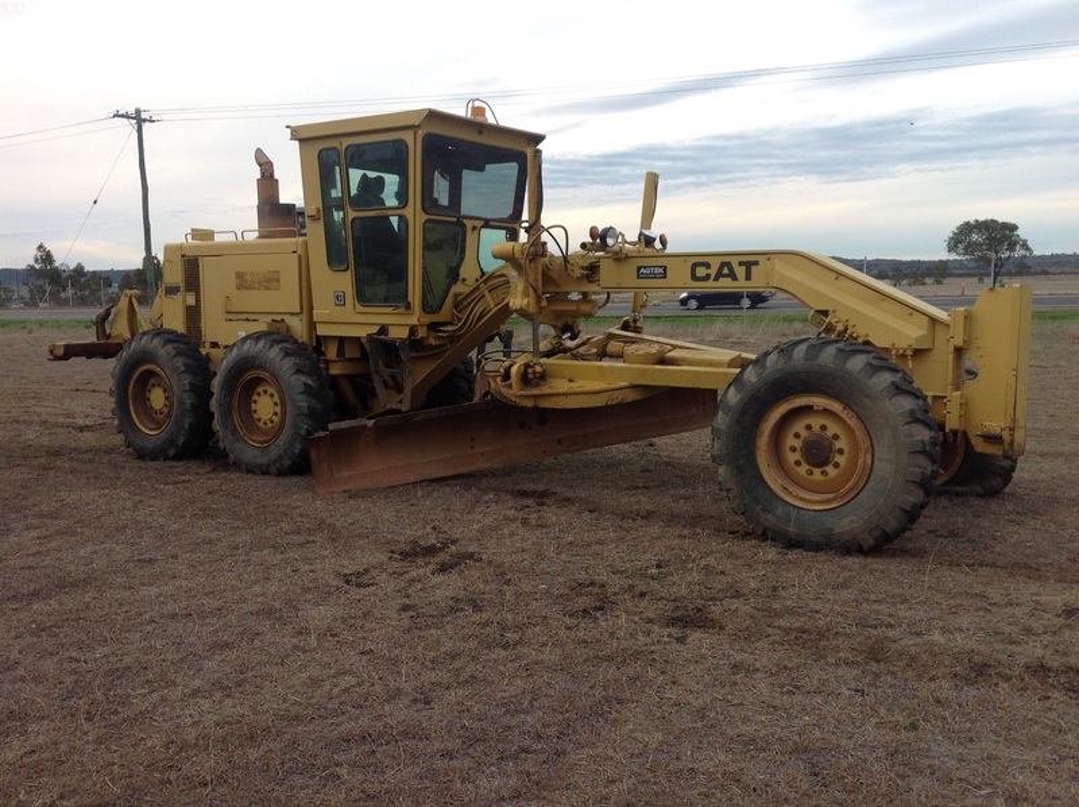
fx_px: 1090
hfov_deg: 52.7
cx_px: 540
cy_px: 404
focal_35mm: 35
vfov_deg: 40.6
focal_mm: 4.28
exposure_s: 1/120
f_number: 2.4
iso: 80
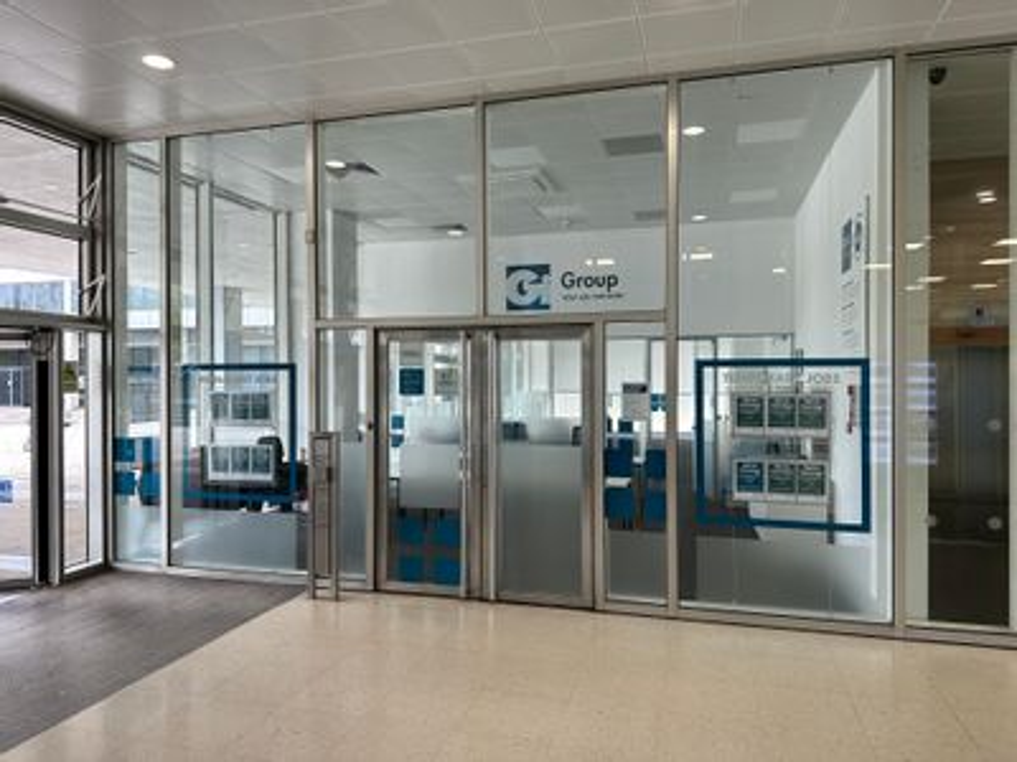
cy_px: 381
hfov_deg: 71.6
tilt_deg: +0.0
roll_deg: +0.0
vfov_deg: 56.8
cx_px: 508
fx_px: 705
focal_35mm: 24
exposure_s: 1/120
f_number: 1.78
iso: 64
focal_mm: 6.86
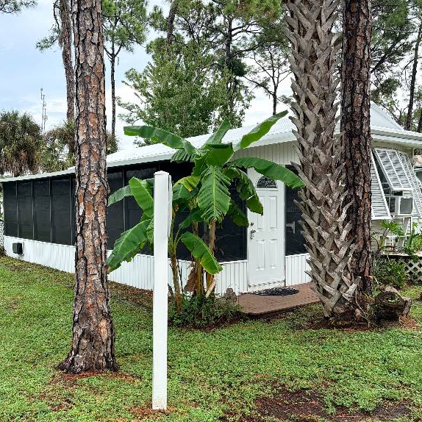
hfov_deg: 48.0
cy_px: 228
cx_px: 157
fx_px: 469
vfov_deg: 48.4
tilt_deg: -2.6
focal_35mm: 34
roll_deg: +0.6
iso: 50
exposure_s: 1/1337
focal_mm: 5.96
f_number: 1.6
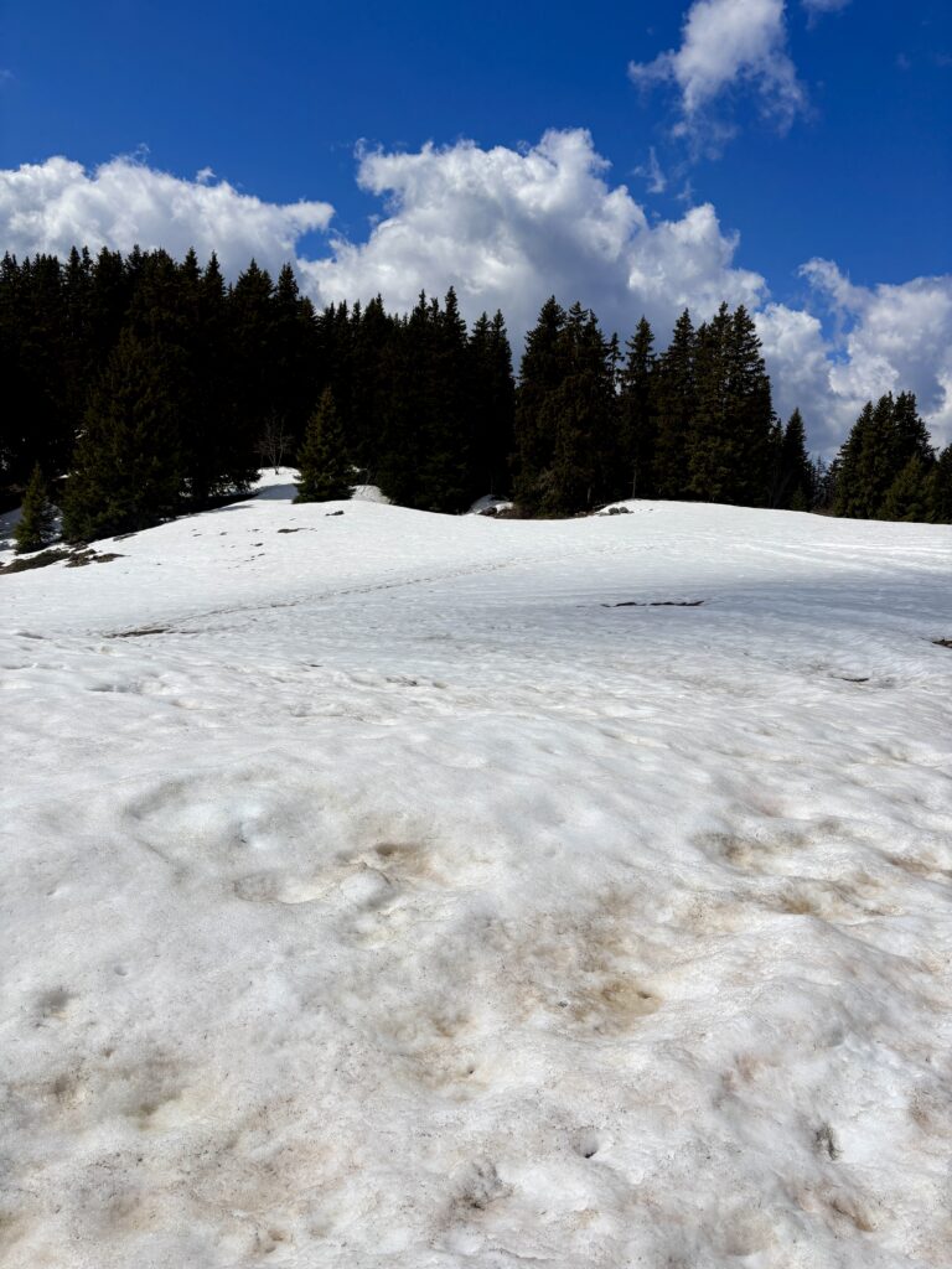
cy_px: 634
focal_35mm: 26
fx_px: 953
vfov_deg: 67.3
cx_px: 476
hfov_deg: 53.1
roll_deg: -1.9
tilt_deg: -7.8
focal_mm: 5.96
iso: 40
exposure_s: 1/14493
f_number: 1.6
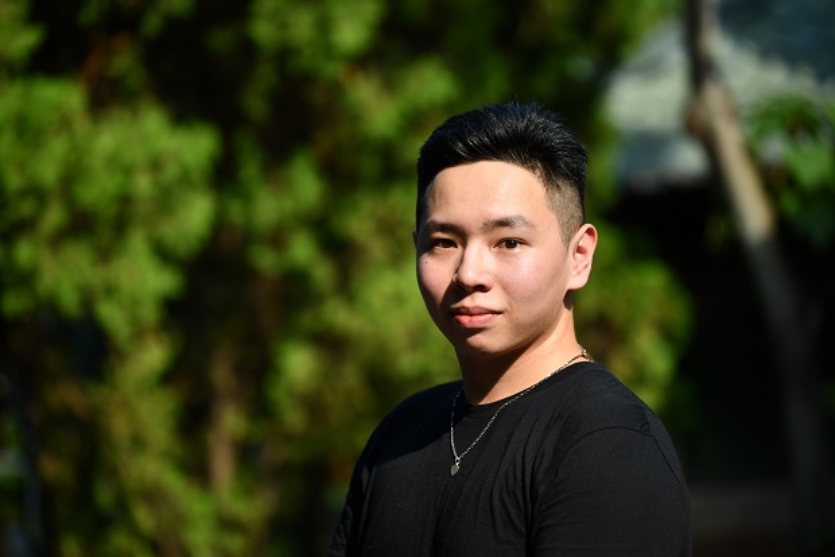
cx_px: 418
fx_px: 3362
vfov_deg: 9.5
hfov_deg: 14.2
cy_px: 278
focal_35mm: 145
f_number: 4
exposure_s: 1/1250
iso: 320
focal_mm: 145
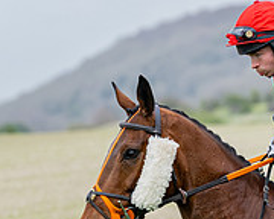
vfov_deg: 2.4
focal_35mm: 631
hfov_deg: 3.1
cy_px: 355
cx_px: 345
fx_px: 5117
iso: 400
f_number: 4
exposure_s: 1/1250
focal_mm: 140
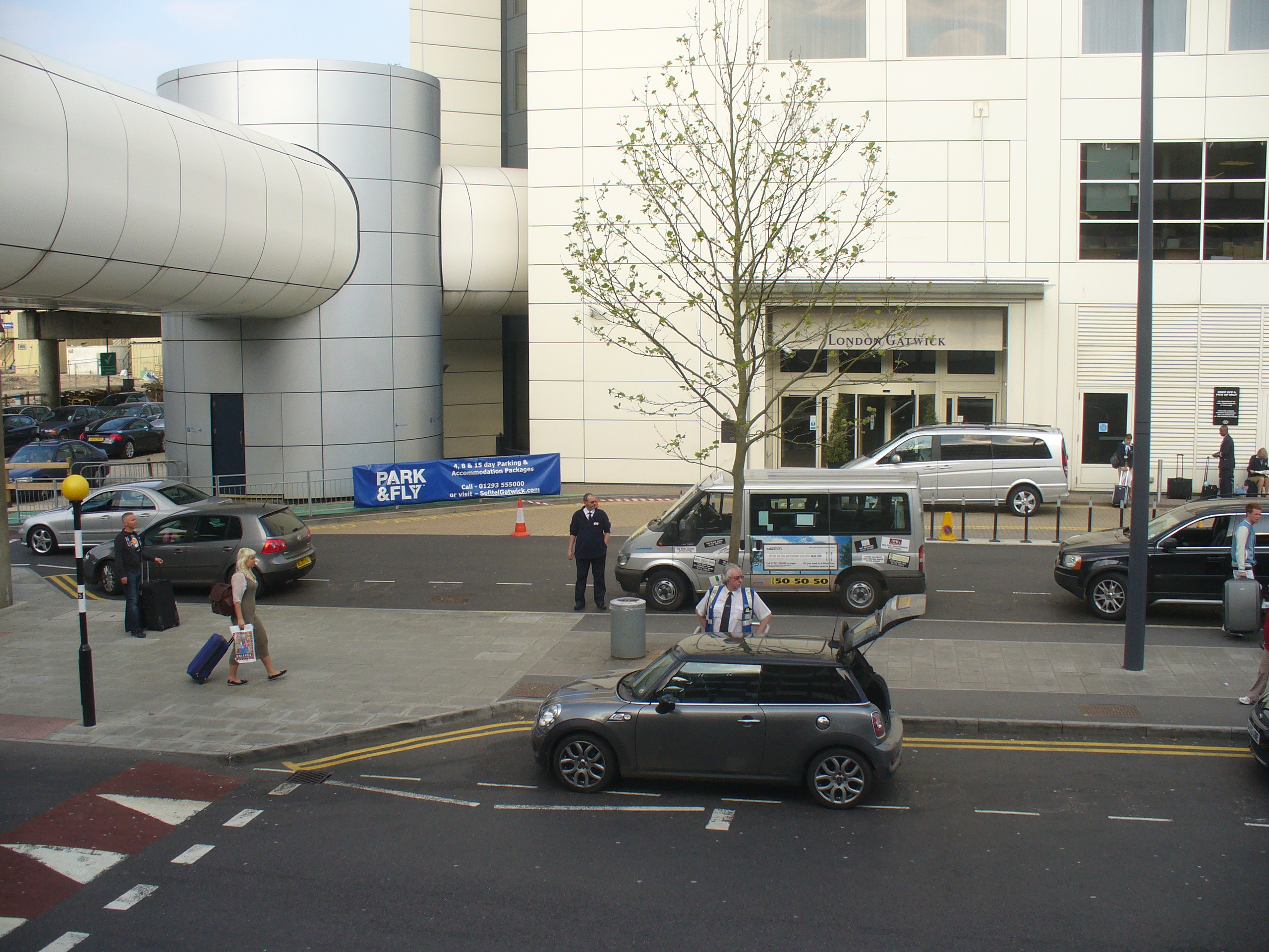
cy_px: 476
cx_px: 634
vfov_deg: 38.7
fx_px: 1356
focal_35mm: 37
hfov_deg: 50.1
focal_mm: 6.1
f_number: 5.6
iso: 80
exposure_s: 1/125
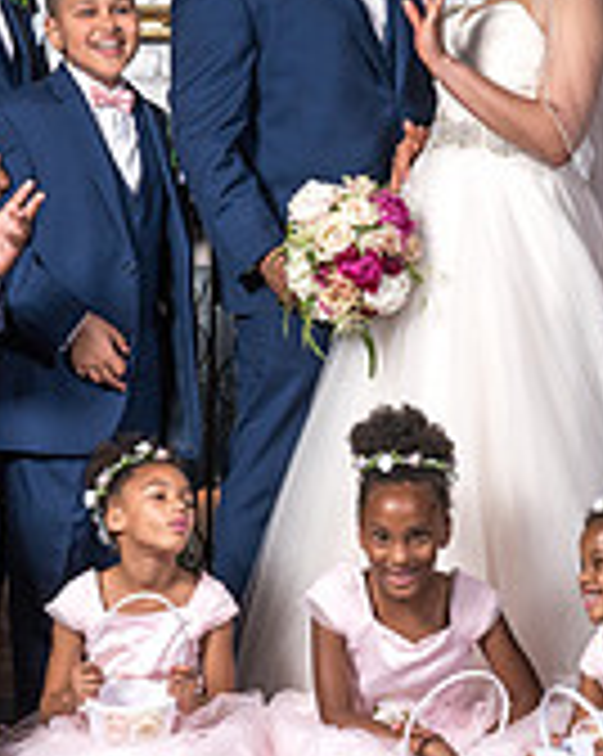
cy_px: 293
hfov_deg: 9.2
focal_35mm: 168
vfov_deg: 11.5
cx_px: 410
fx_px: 3755
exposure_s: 1/200
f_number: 6.3
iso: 320
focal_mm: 46
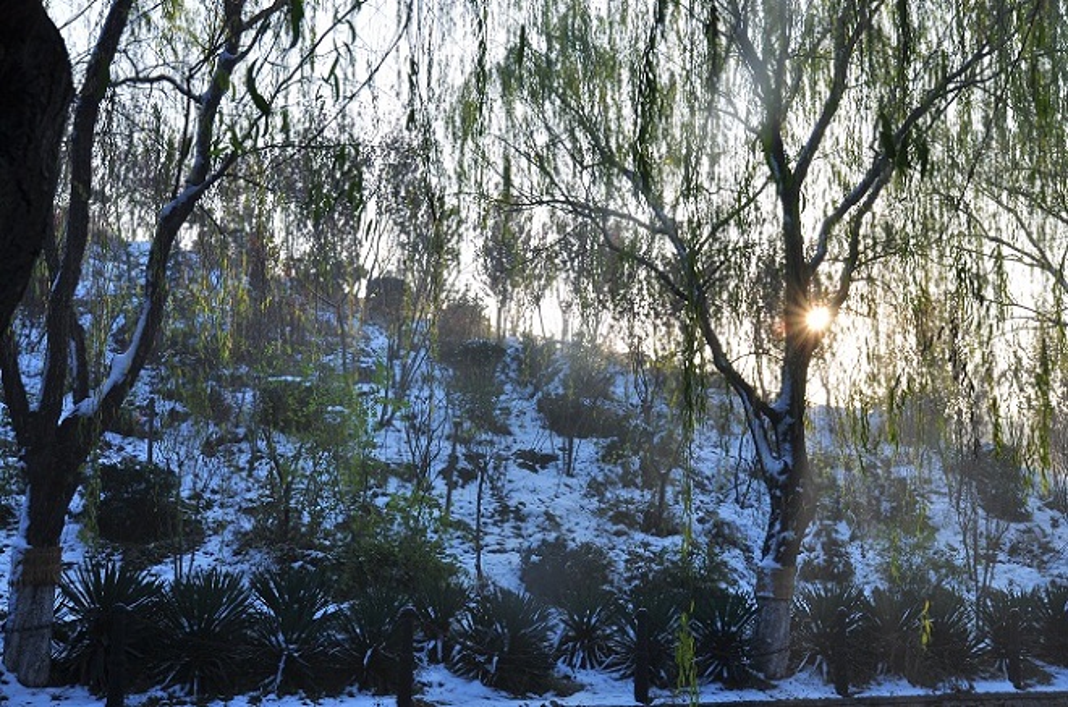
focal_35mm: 46
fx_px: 1377
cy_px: 354
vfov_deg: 28.8
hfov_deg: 42.4
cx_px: 534
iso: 200
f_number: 10
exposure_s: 1/80
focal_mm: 31
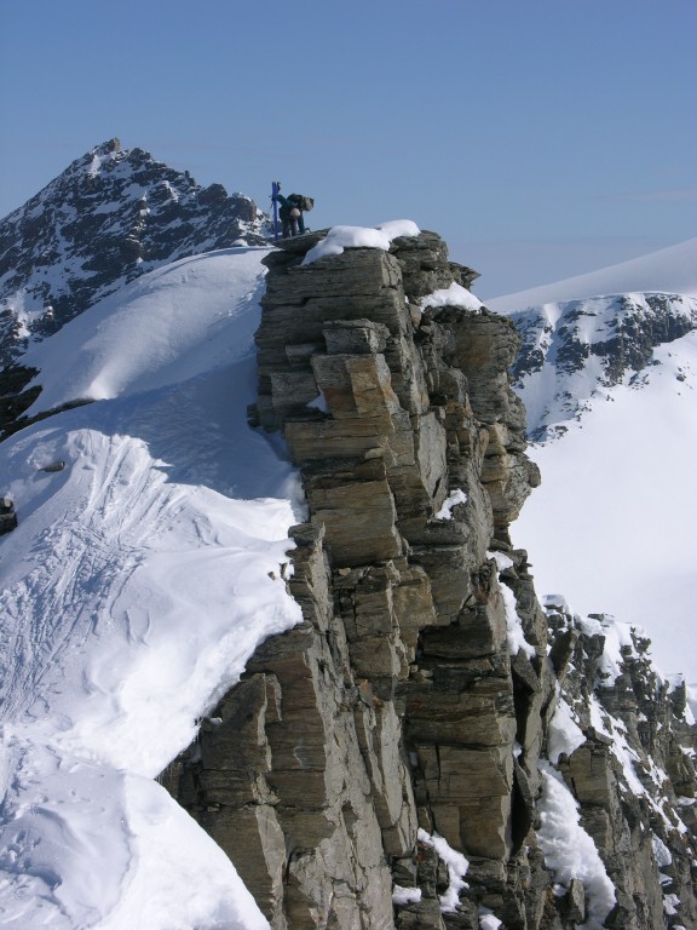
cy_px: 465
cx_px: 348
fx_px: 2497
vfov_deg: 21.1
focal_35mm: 93
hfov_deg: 15.9
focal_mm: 23.7
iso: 50
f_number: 7.1
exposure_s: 1/528
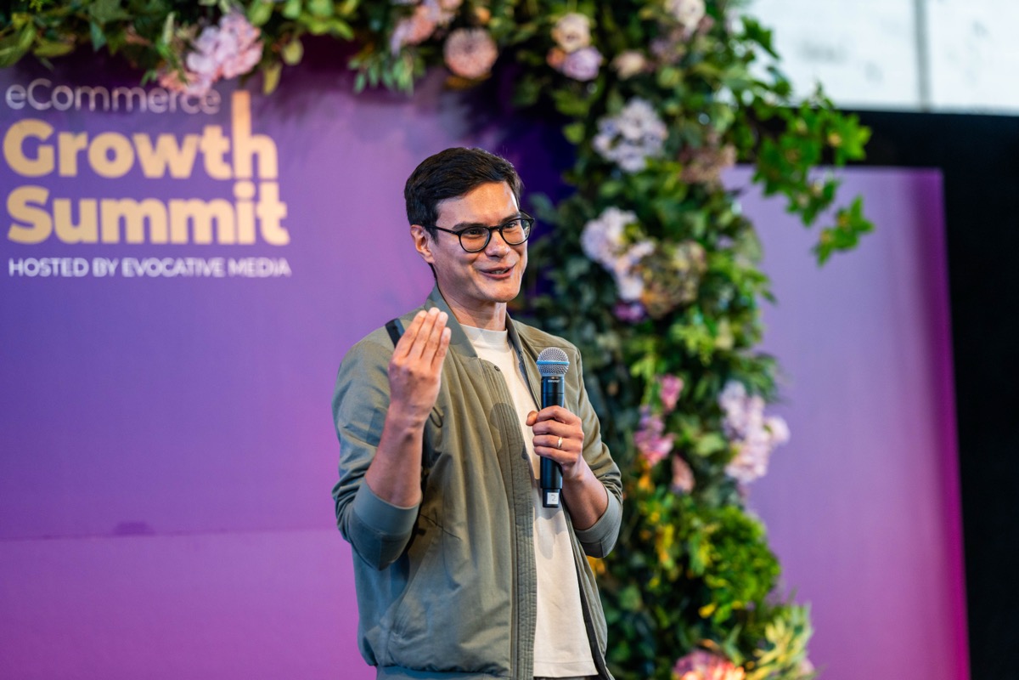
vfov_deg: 10.2
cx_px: 510
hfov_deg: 15.2
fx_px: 3821
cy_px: 340
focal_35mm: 135
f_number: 2.2
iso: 1000
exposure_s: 1/320
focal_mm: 135
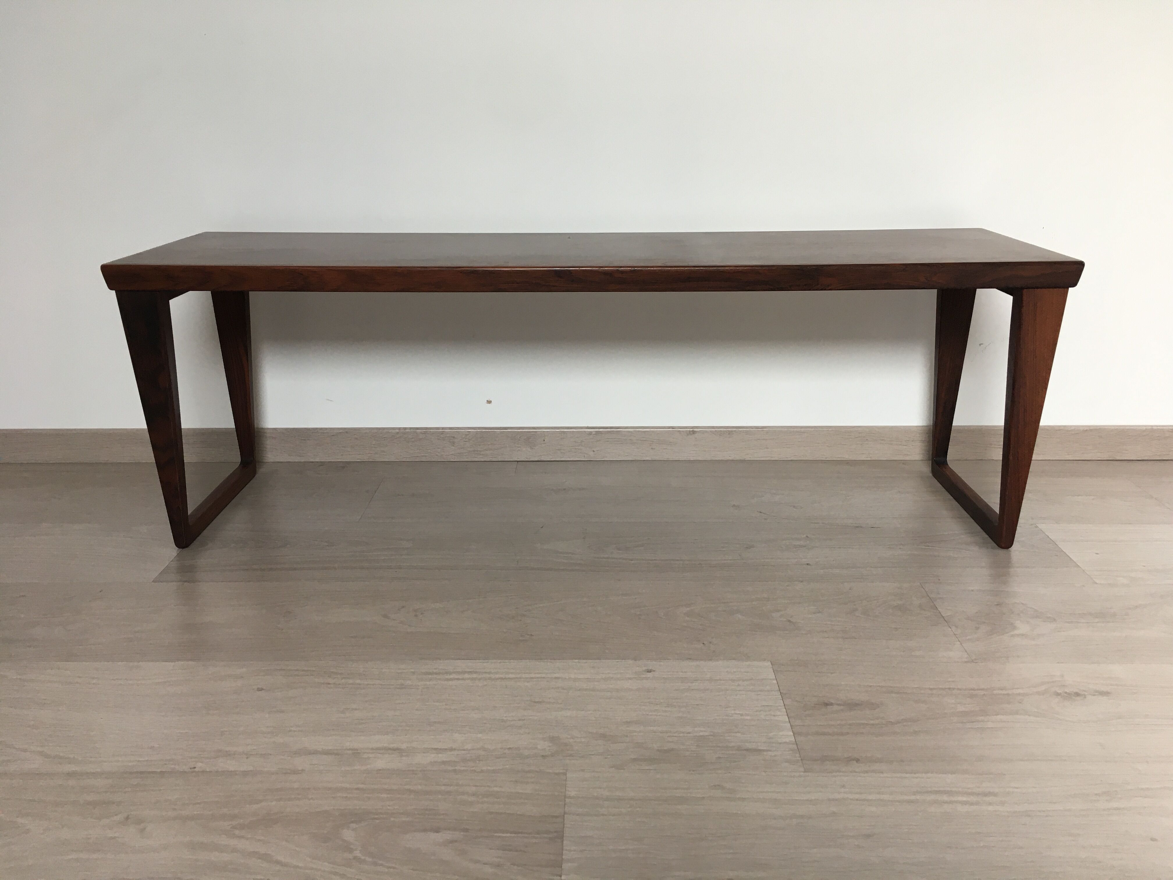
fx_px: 983
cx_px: 586
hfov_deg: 61.7
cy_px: 440
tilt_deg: -17.9
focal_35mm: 29
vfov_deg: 48.2
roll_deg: +0.5
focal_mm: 4.15
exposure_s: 1/33
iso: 32
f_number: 2.2
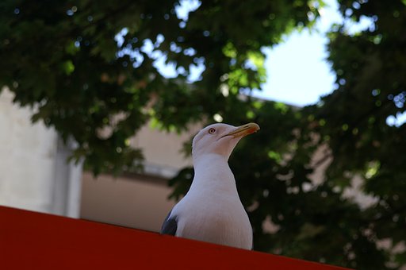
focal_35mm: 128
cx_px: 203
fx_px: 1436
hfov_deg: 16.1
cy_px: 135
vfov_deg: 10.7
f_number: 5.6
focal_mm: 85
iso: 100
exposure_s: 1/160
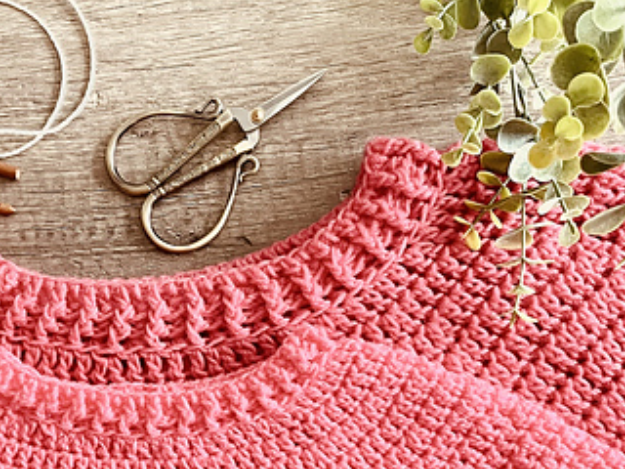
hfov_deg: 36.4
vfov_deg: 26.9
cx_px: 207
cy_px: 438
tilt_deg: -80.6
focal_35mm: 52
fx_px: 939
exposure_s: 1/60
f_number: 1.6
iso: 200
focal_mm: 4.2
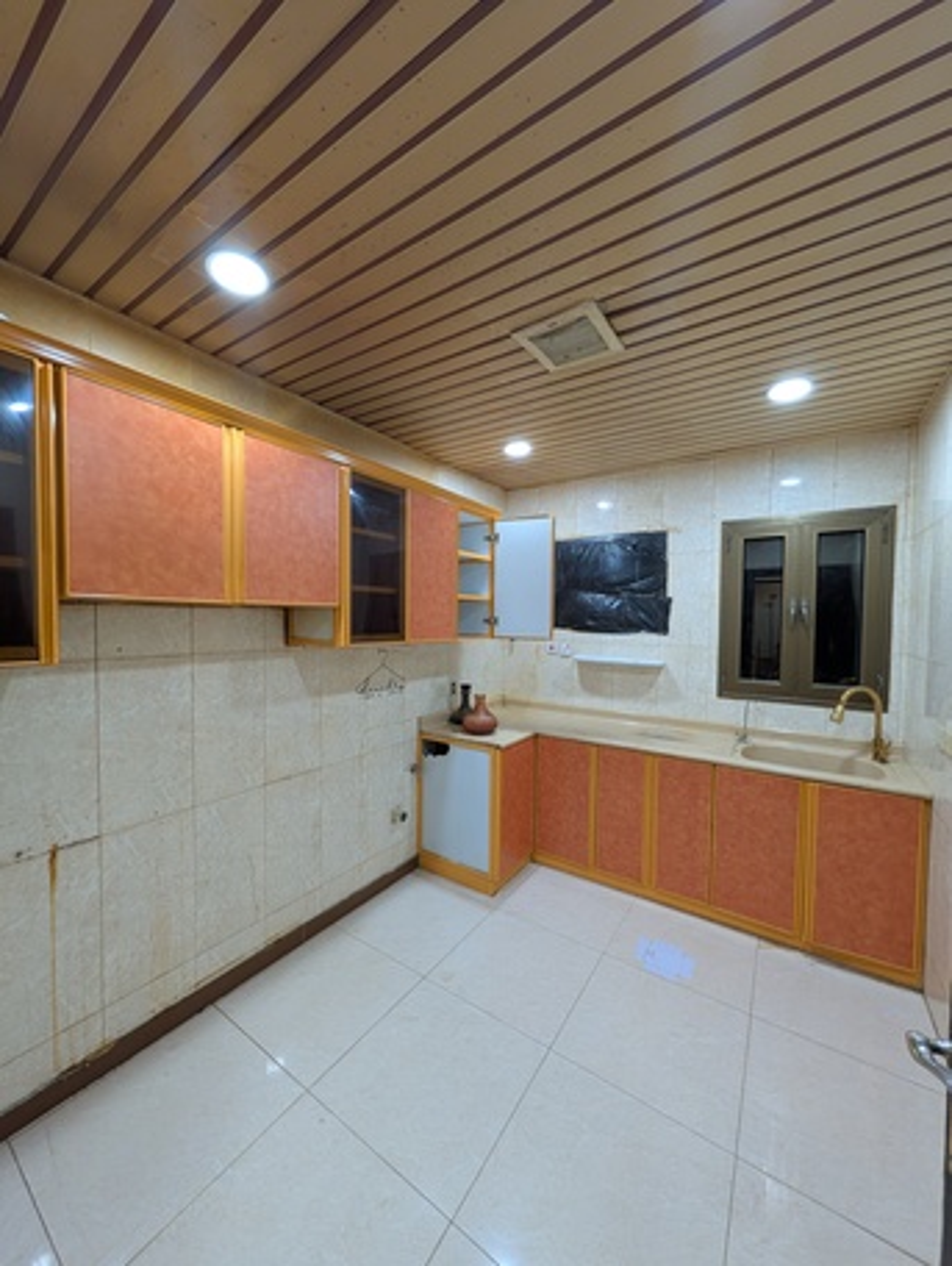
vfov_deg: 110.5
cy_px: 633
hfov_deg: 94.6
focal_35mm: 12
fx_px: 439
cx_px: 476
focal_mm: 2.02
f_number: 1.7
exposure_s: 1/70.1
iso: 209
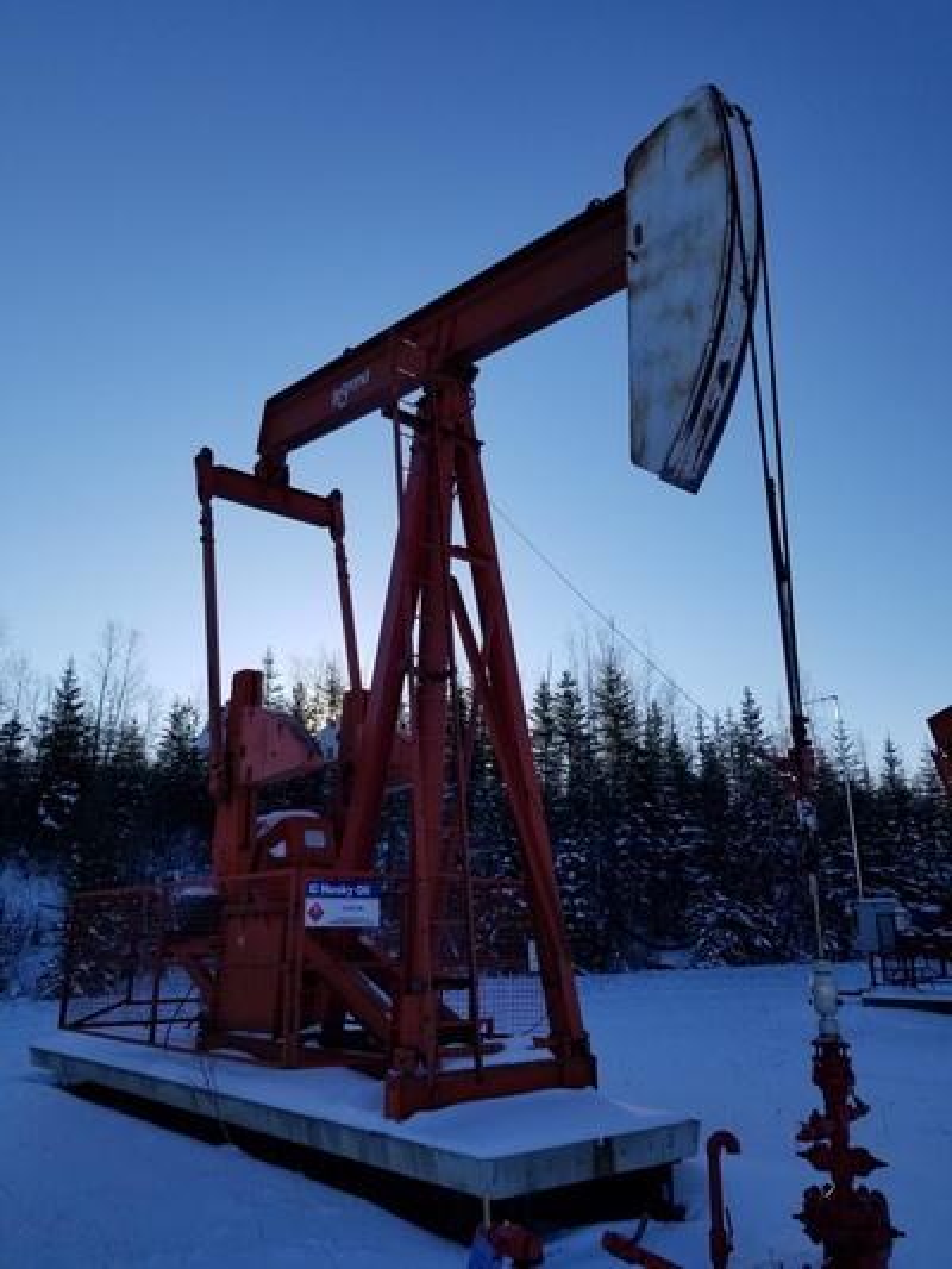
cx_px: 476
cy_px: 634
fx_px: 953
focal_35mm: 26
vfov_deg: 67.3
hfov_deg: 53.1
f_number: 1.7
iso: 50
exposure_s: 1/2688
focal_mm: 4.25
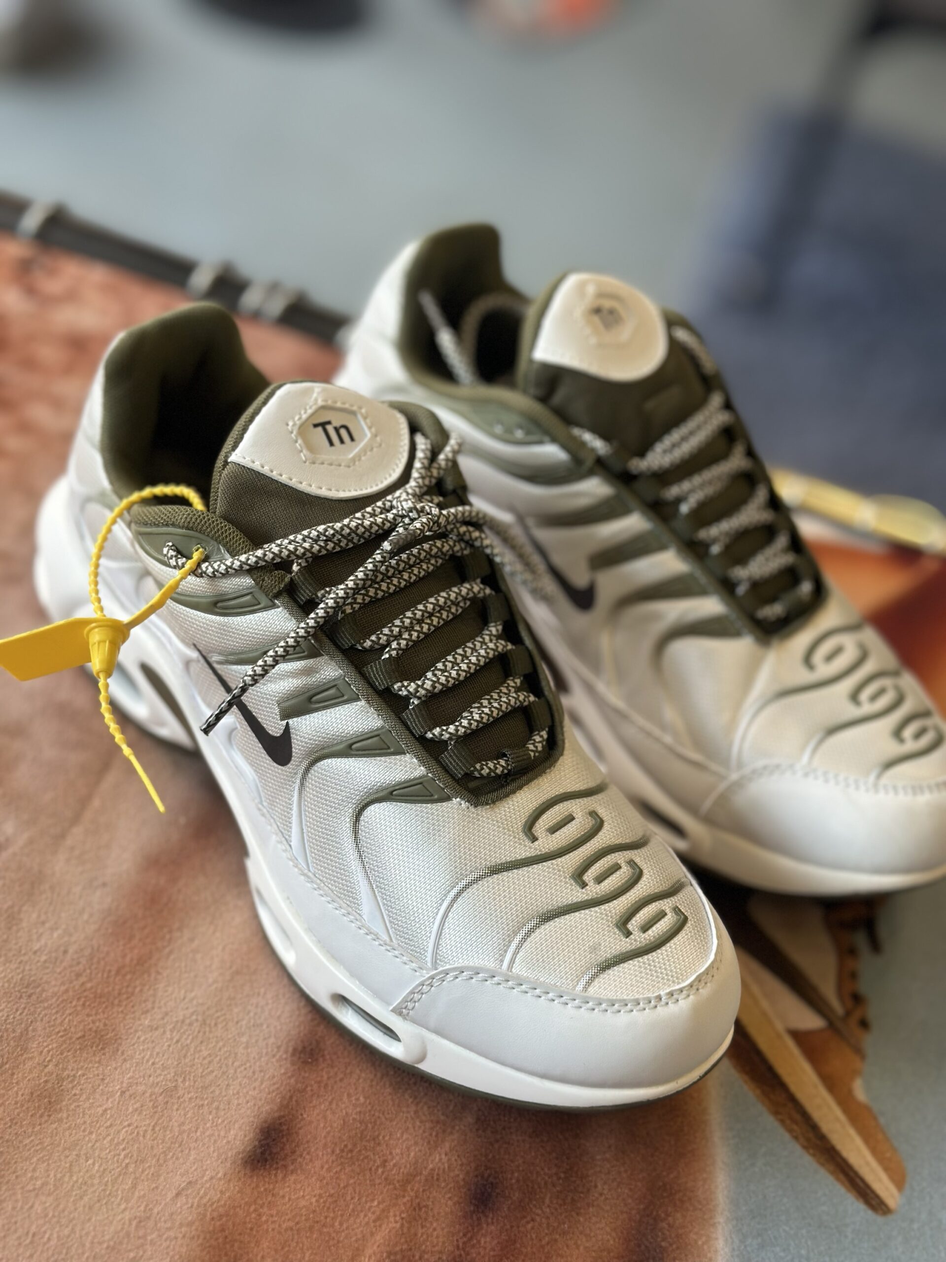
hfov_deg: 30.3
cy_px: 631
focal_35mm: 48
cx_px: 473
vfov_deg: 39.7
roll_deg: -19.2
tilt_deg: -42.5
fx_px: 1749
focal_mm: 6.86
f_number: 1.78
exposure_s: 1/50
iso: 64
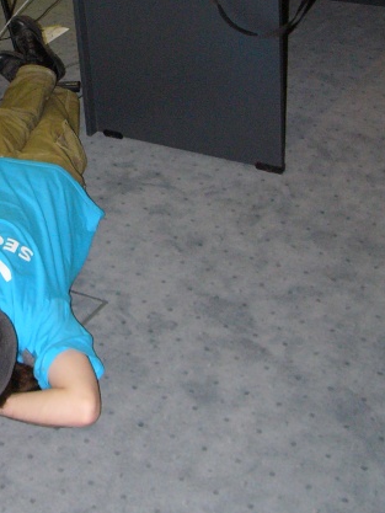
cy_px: 98
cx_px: 27
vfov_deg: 27.6
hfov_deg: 20.8
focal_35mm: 69
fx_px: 1023
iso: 200
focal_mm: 6
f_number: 2.8
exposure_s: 1/80
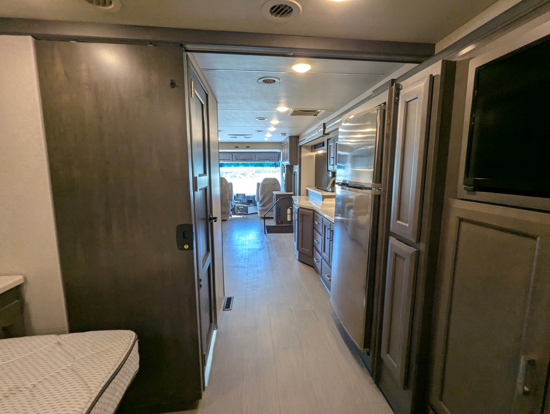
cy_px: 207
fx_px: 255
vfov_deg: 78.2
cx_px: 275
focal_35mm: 16
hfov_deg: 94.4
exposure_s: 1/80.7
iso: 137
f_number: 2.2
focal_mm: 2.35
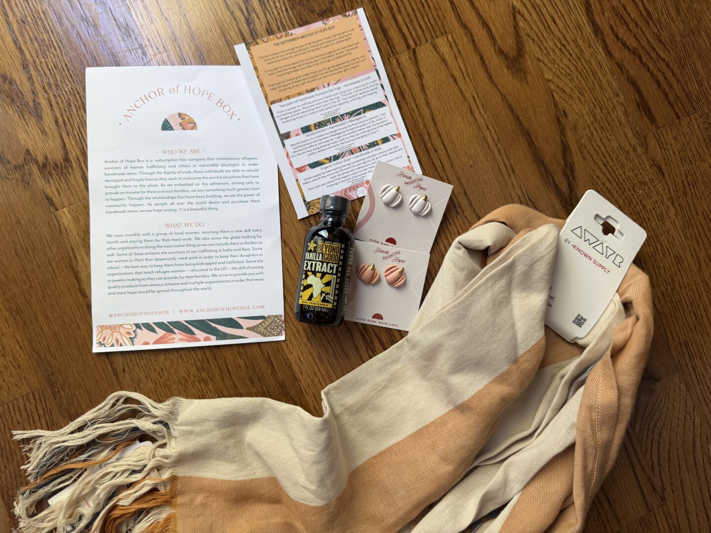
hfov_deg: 71.6
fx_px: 493
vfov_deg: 56.8
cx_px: 356
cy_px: 266
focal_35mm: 24
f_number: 1.78
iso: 200
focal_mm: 6.76
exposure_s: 1/112
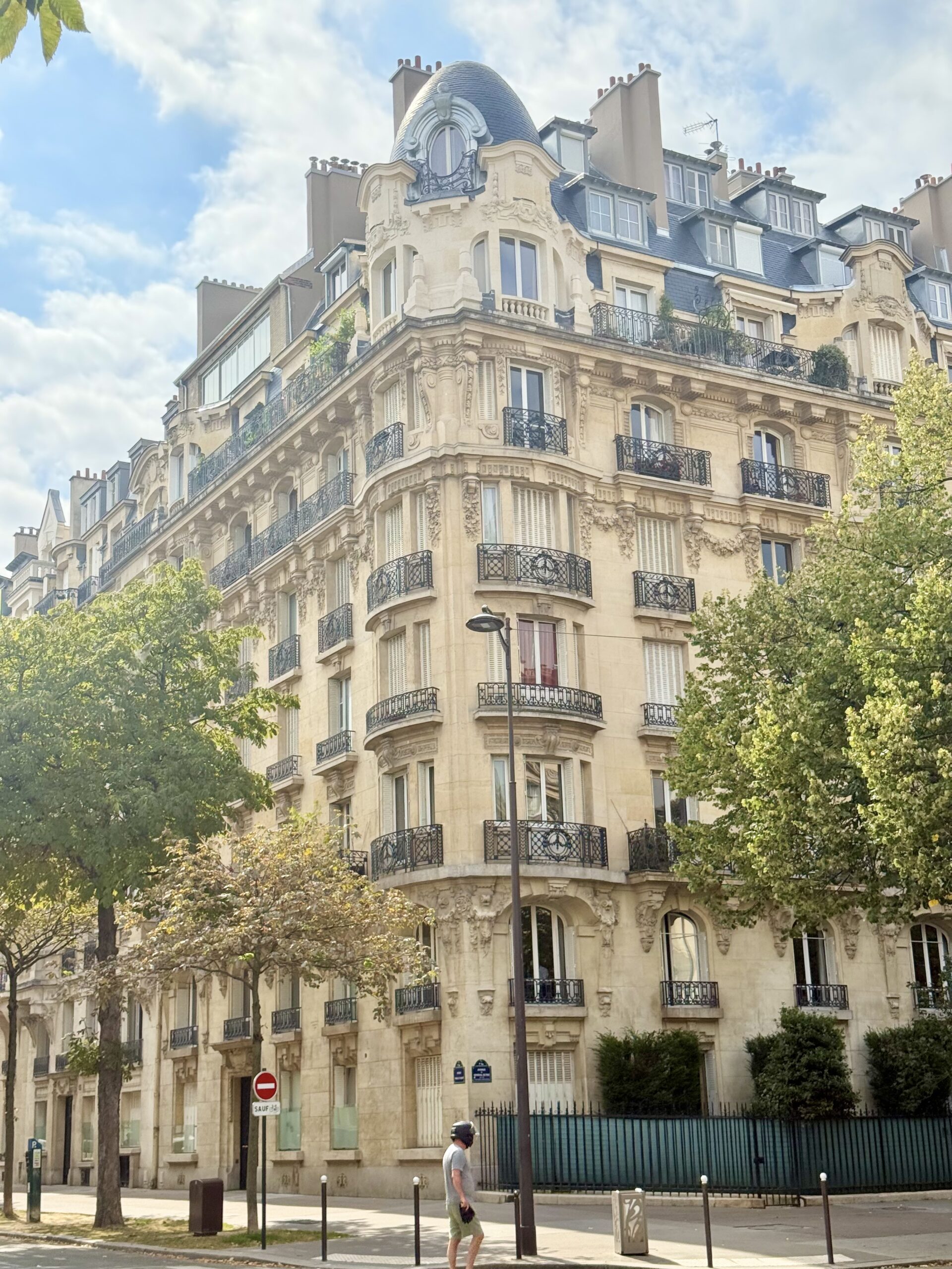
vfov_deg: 39.7
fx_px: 1760
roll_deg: +1.8
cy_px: 634
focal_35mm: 48
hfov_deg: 30.3
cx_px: 476
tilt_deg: +15.3
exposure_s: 1/5587
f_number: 1.78
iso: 100
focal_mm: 6.76
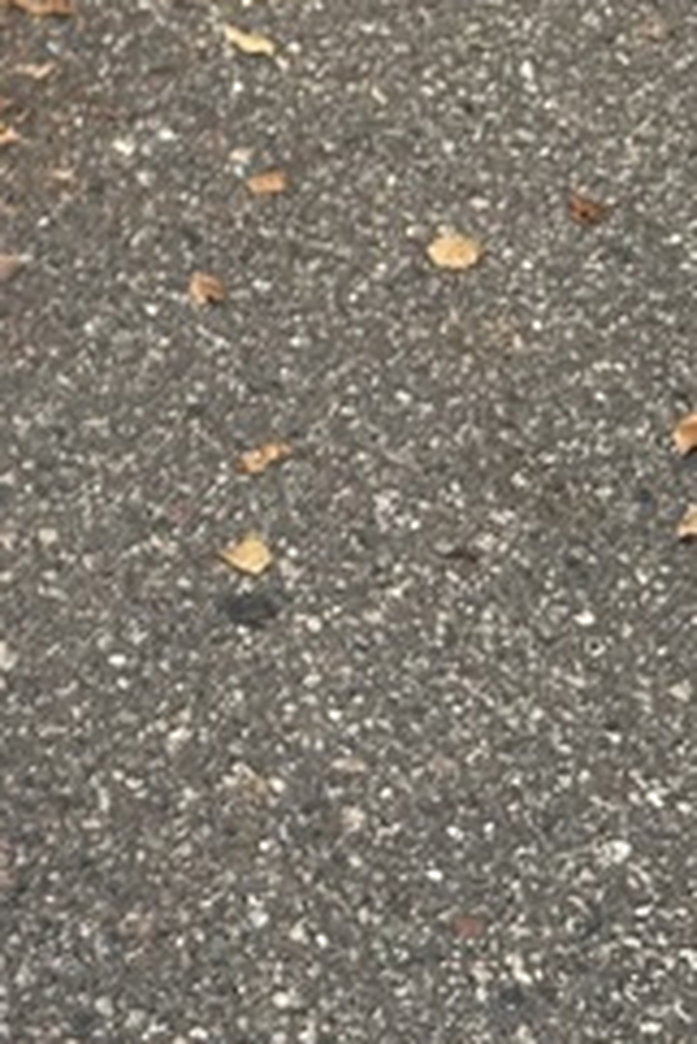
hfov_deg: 10.8
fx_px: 3335
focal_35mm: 115
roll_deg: +0.1
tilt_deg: -30.5
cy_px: -212
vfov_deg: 17.0
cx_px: -745
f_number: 1.5
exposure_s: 1/1311
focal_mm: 5.7
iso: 50
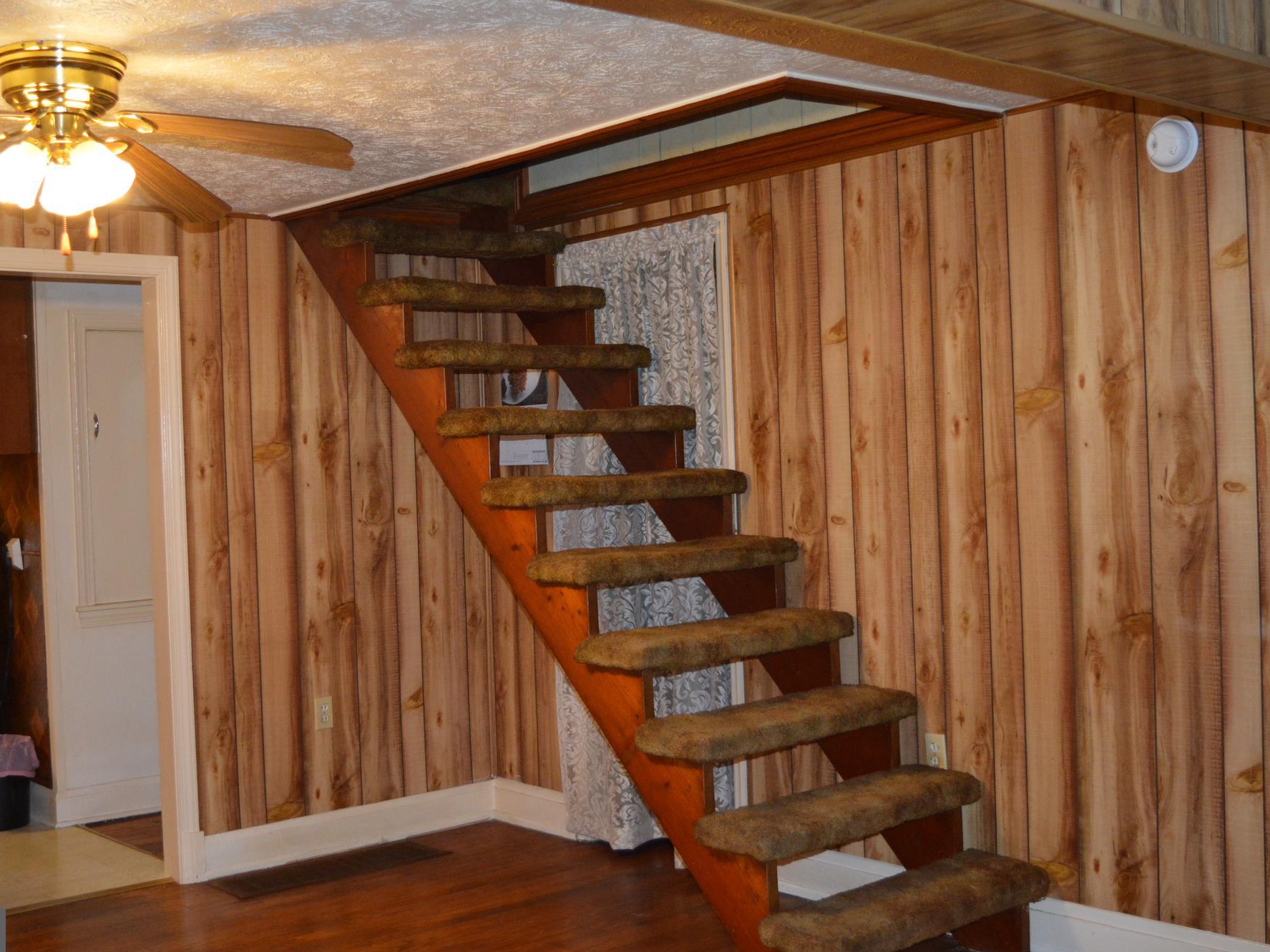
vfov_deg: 34.7
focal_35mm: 42
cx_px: 580
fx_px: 1524
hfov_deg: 45.2
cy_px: 473
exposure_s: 1/60
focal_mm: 25
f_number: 4
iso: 1400
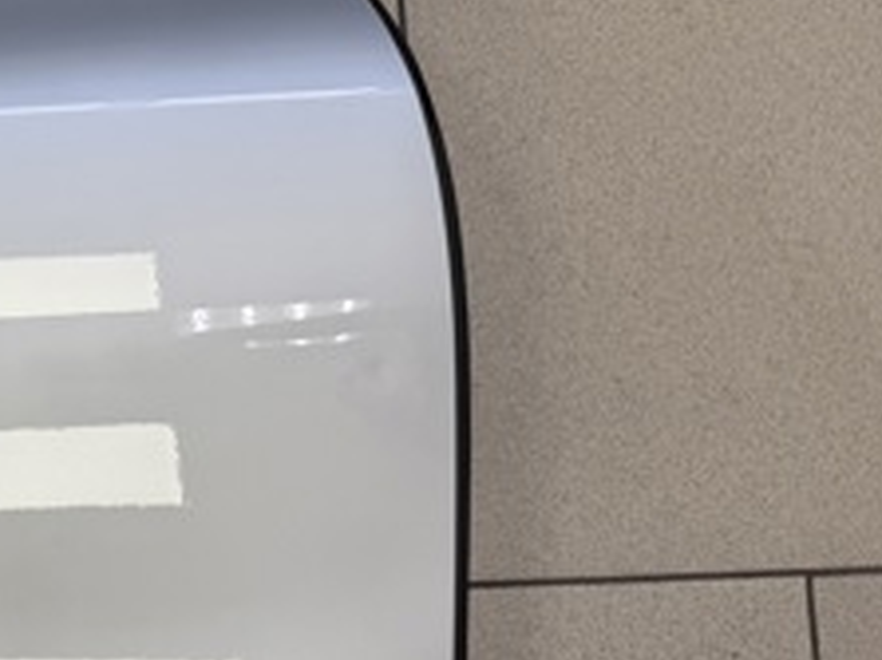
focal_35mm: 69
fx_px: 1757
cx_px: -297
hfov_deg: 24.3
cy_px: 427
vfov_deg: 21.2
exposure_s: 1/121
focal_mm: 6.76
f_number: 1.78
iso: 100
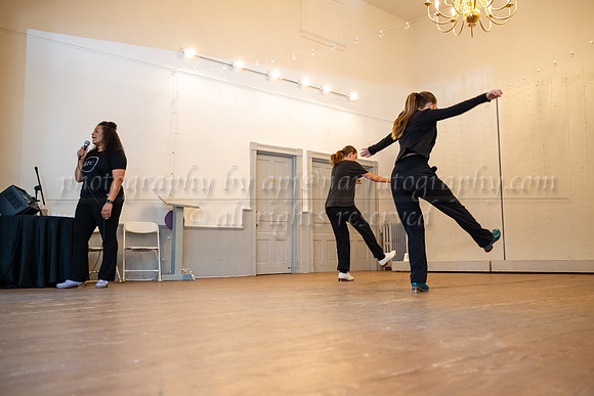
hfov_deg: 61.1
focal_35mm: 30
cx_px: 319
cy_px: 210
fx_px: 503
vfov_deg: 43.0
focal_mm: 28
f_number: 3.2
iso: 1600
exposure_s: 1/200
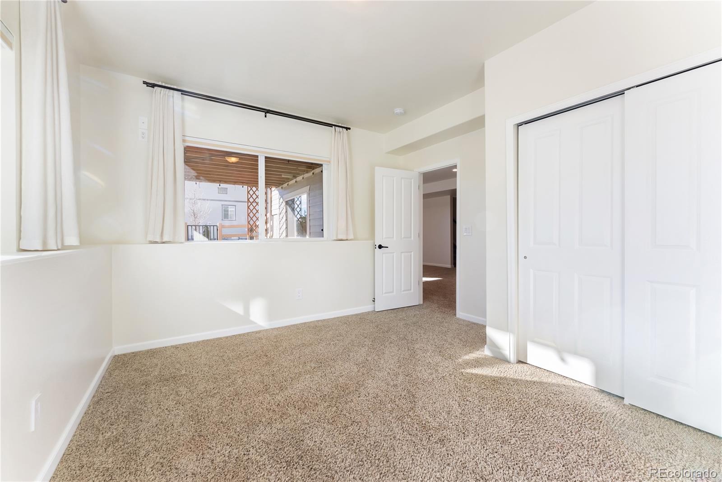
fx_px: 281
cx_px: 361
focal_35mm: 14
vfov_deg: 81.3
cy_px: 241
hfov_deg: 104.2
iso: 400
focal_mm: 14
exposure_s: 1/30
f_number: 9
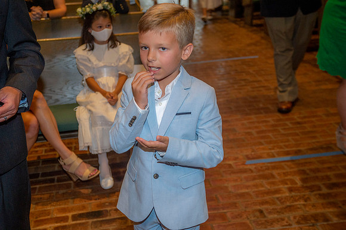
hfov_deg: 36.3
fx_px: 528
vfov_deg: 24.6
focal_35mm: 55
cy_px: 115
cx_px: 173
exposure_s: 1/200
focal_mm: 55
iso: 1600
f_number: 5.6
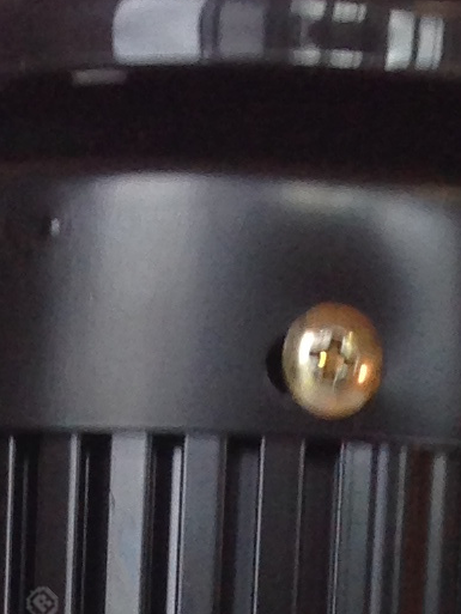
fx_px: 3727
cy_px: 1804
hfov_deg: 7.1
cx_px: 315
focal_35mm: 210
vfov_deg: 8.1
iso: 64
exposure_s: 1/40
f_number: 2.4
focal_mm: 4.12
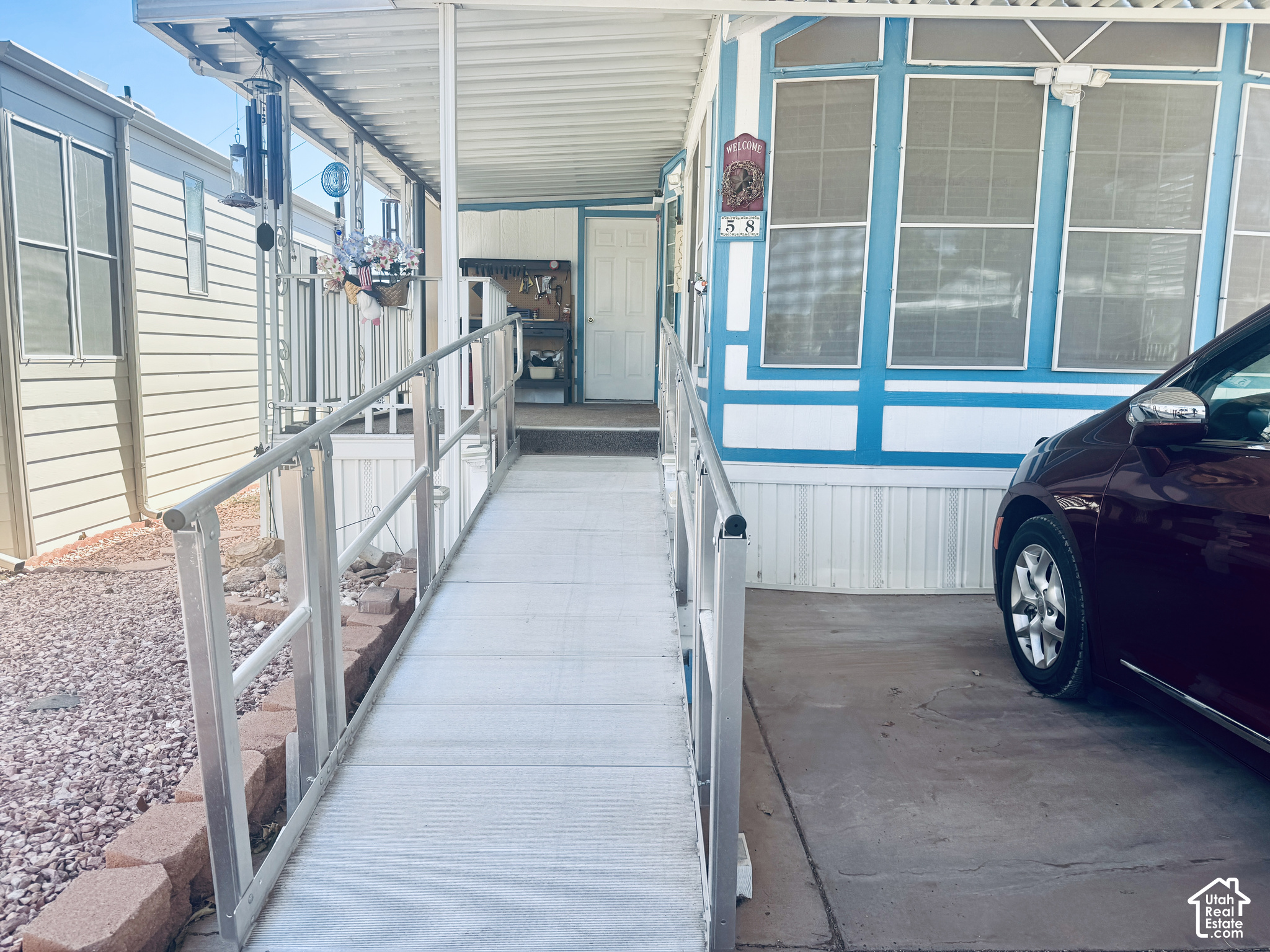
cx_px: 635
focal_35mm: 24
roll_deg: -2.3
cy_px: 476
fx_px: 881
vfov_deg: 56.8
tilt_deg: -8.4
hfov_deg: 71.6
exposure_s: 1/925
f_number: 1.78
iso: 80
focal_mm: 6.76
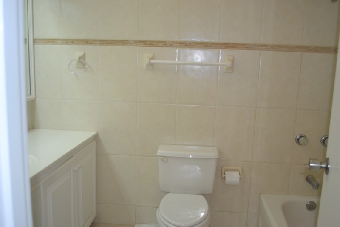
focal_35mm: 33
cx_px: 170
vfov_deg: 40.0
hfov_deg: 57.2
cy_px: 114
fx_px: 312
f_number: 3.8
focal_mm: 22
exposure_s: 1/60
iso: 1000
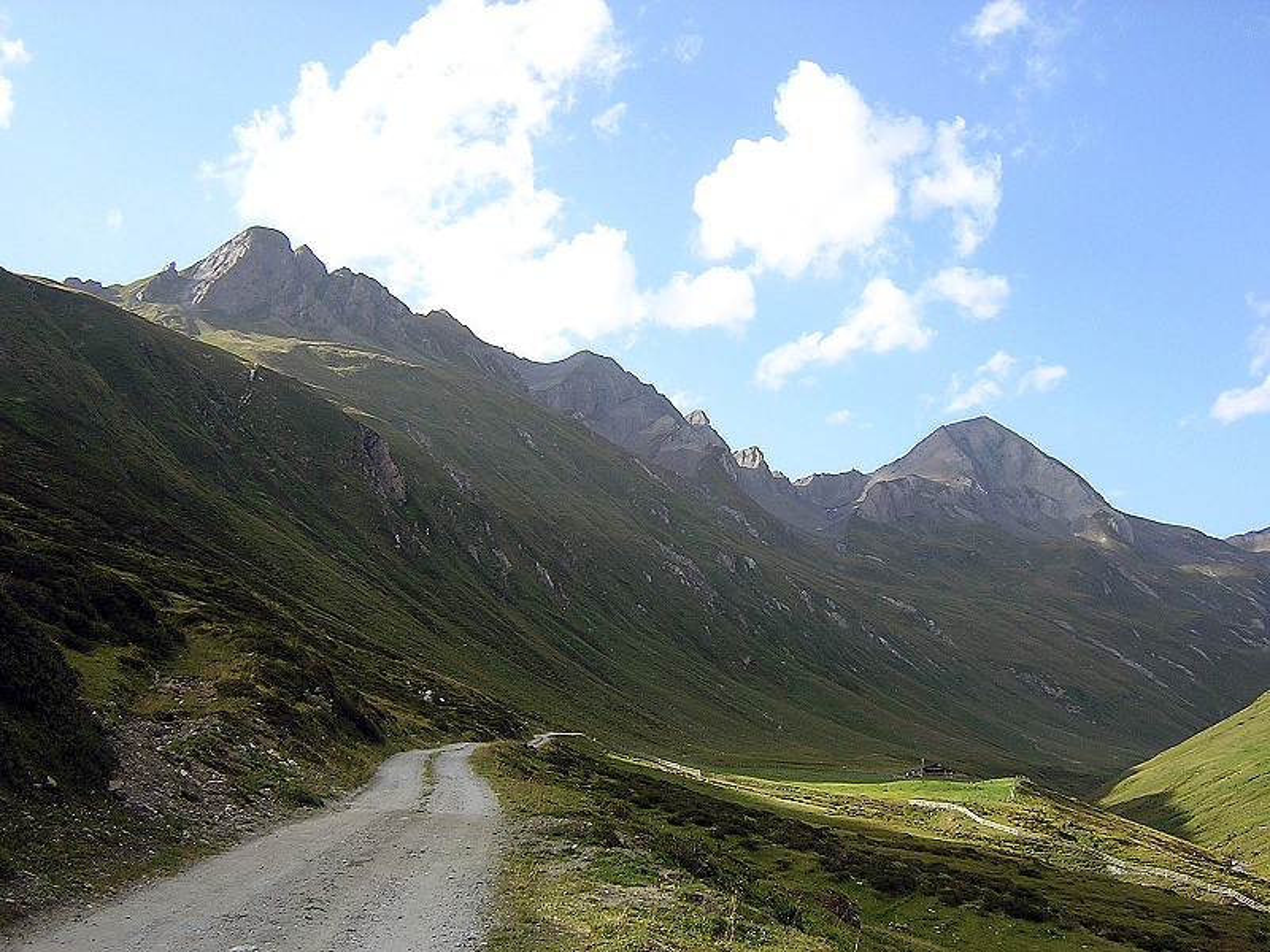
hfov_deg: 51.4
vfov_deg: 39.7
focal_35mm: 36
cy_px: 476
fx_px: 1321
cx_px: 635
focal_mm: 4.7
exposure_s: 1/146
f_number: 5.2
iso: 100
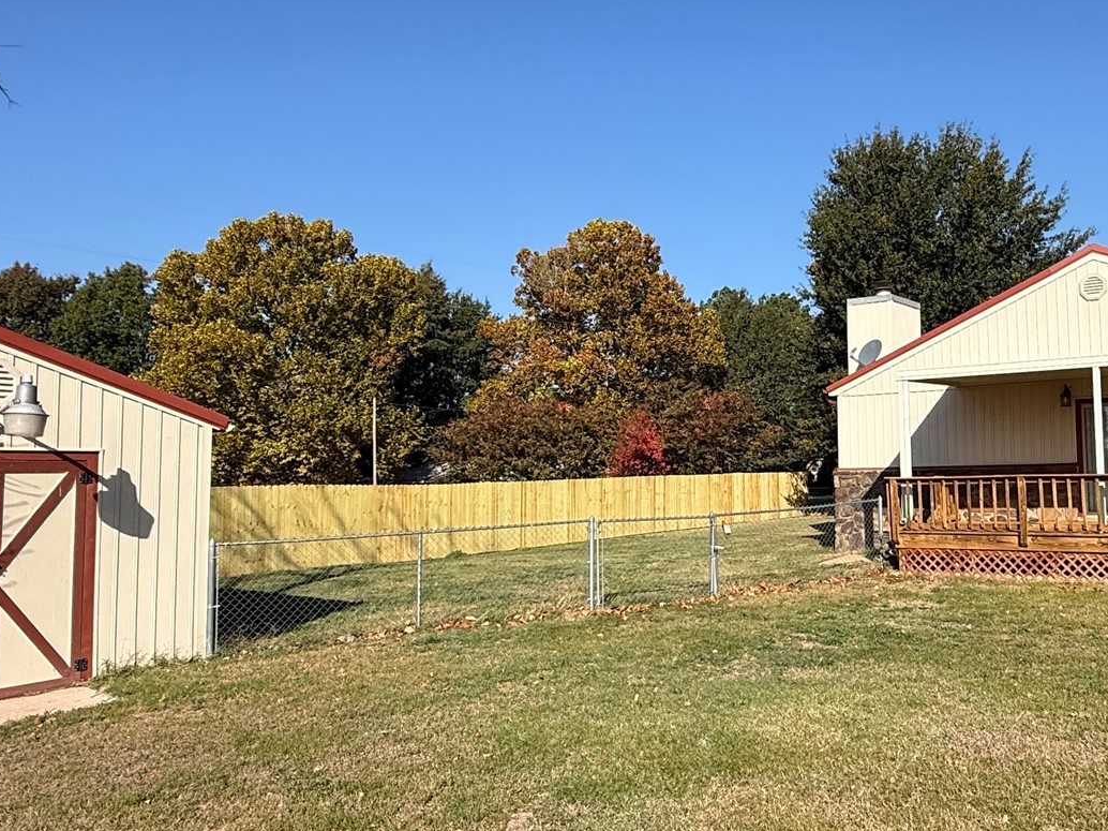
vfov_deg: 52.4
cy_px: 302
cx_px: 721
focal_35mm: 26
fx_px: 832
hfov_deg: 65.9
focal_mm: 2.22
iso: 50
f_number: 2.2
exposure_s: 1/2092
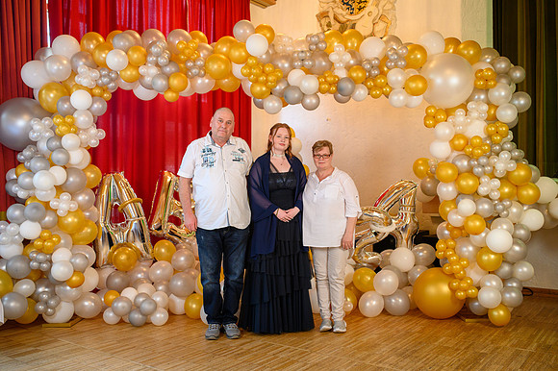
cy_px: 186
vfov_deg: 37.8
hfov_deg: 54.5
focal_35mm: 35
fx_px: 542
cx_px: 279
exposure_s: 1/100
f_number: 3.5
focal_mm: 35
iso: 1250
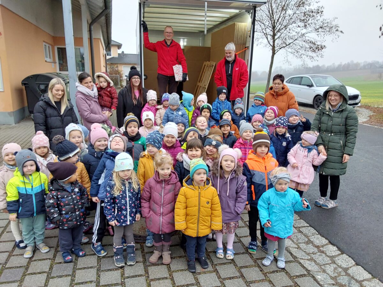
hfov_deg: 63.4
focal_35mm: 28
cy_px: 144
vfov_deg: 49.7
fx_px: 310
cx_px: 192
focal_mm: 2.91
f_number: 1.9
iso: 64
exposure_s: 1/60
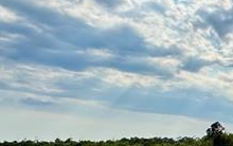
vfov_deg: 17.6
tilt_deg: -6.8
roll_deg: +0.3
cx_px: 408
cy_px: 198
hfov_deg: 21.2
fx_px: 439
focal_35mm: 69
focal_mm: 2.22
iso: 50
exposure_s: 1/1672
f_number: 2.2
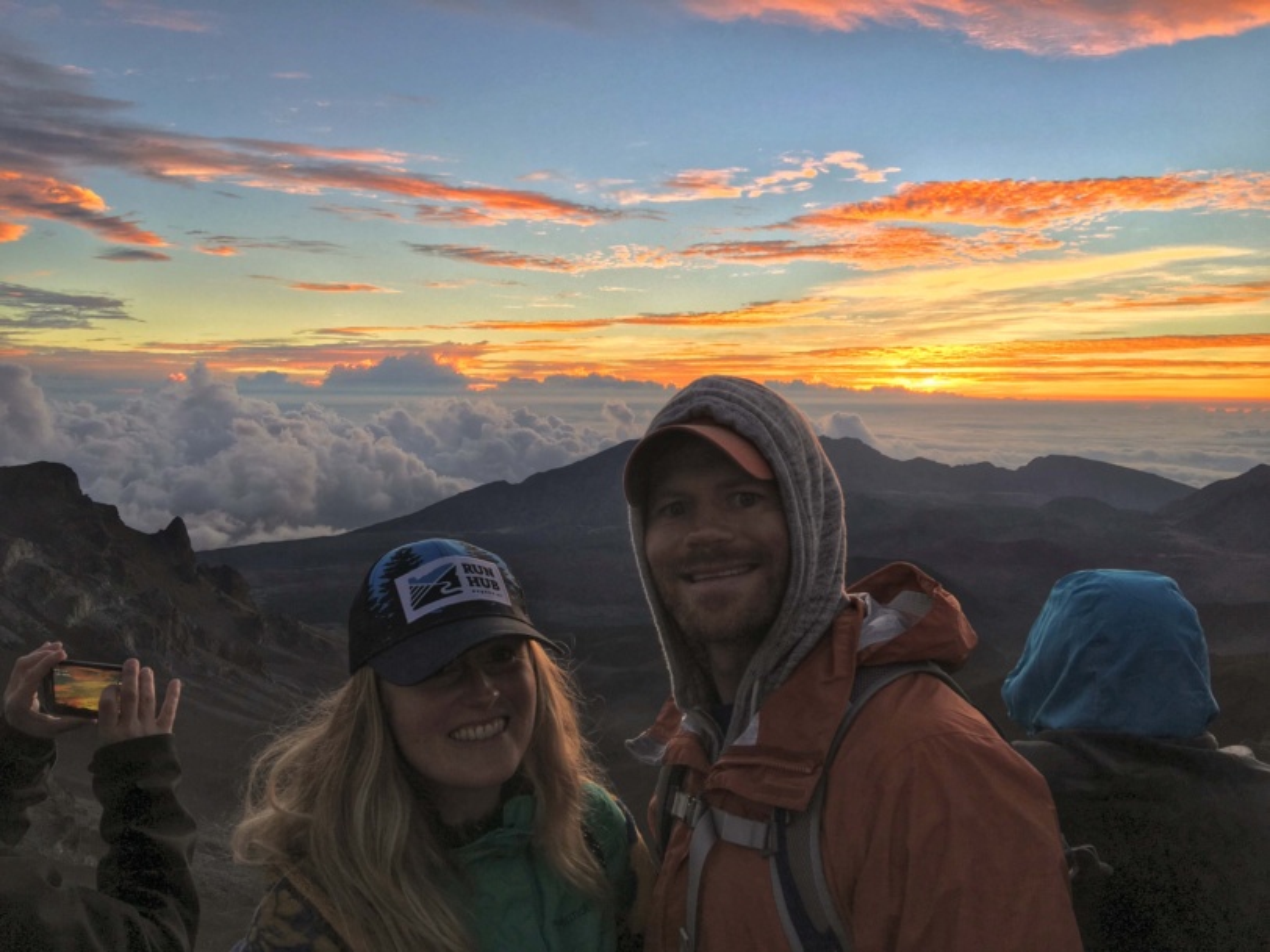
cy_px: 476
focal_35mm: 29
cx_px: 635
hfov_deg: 61.7
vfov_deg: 48.2
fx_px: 1064
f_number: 2.2
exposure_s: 1/134
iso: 25
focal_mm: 4.15
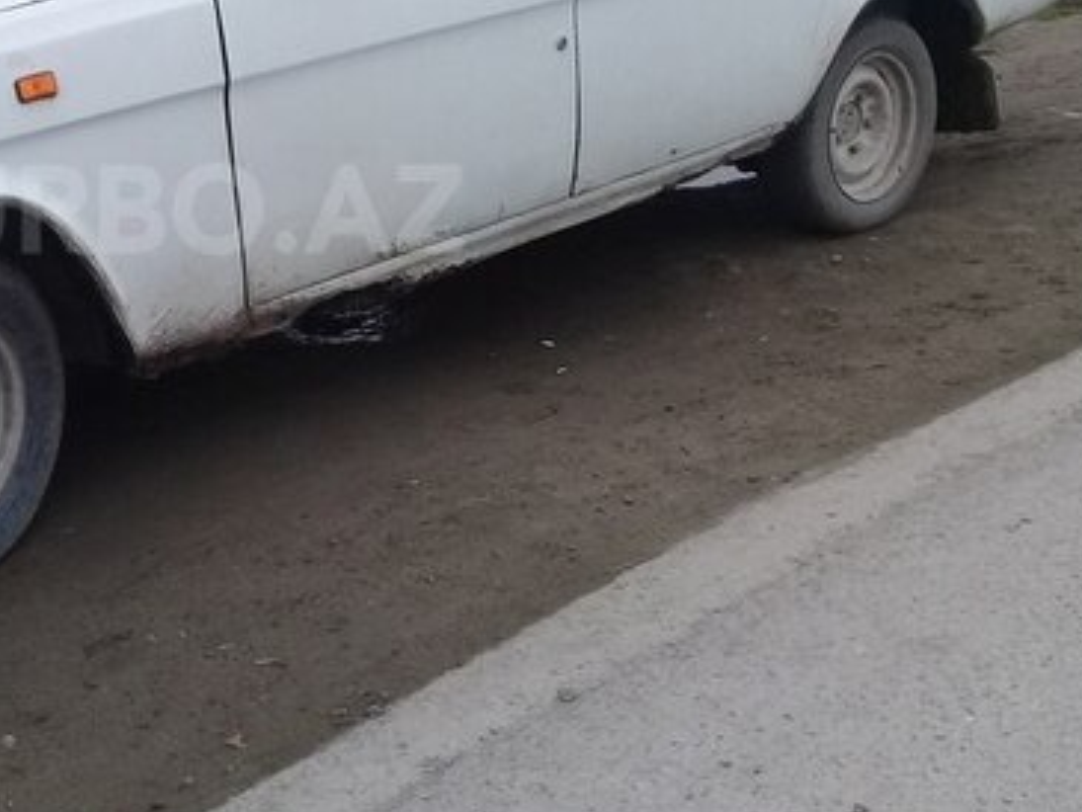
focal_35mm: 56
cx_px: 160
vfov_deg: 25.8
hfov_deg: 33.0
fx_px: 1751
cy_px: 209
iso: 50
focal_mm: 3.3
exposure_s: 1/262
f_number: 2.2
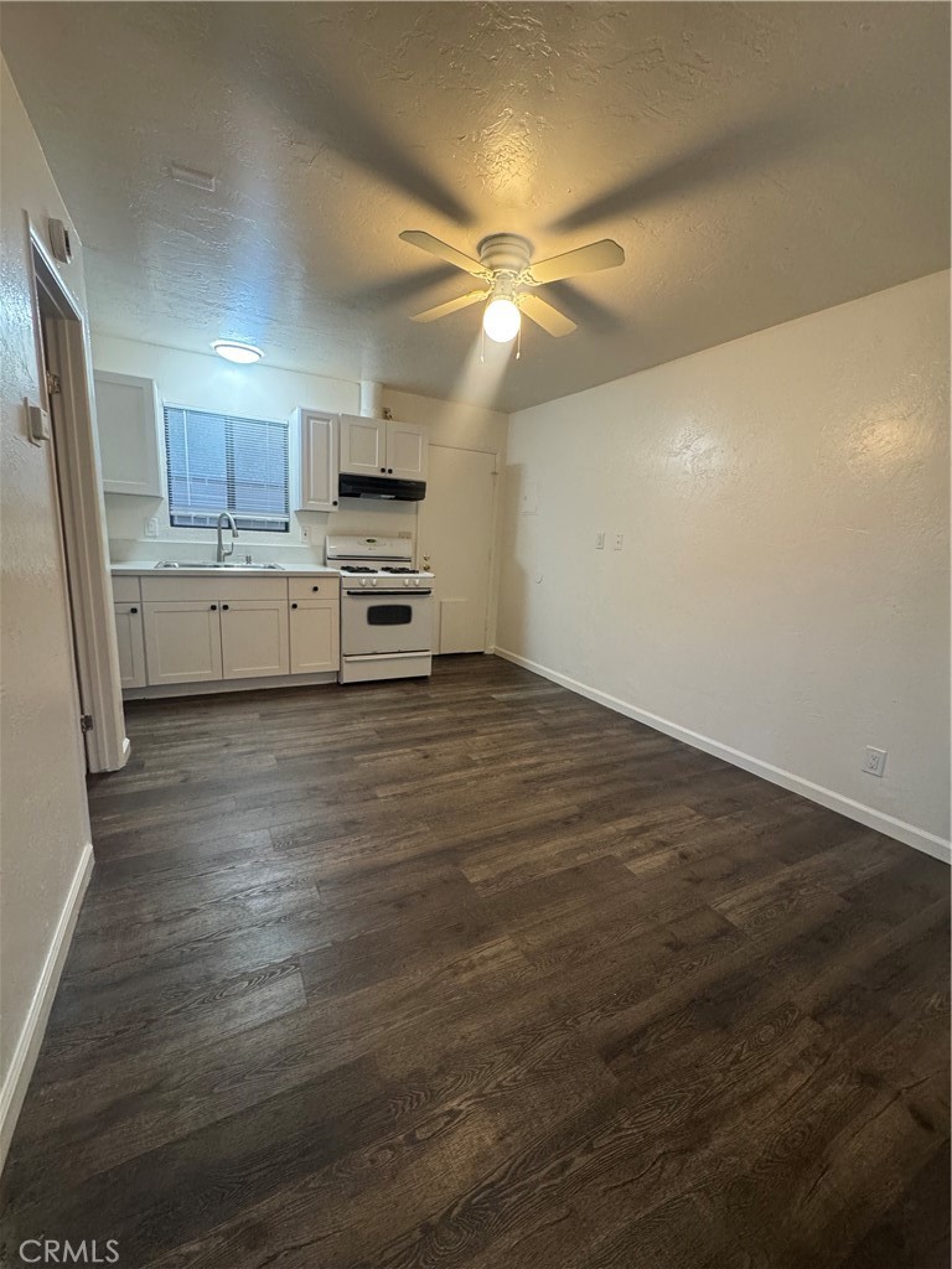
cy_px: 634
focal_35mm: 14
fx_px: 513
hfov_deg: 85.7
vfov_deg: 102.1
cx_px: 476
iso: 400
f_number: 2.2
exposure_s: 1/60
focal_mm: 2.22
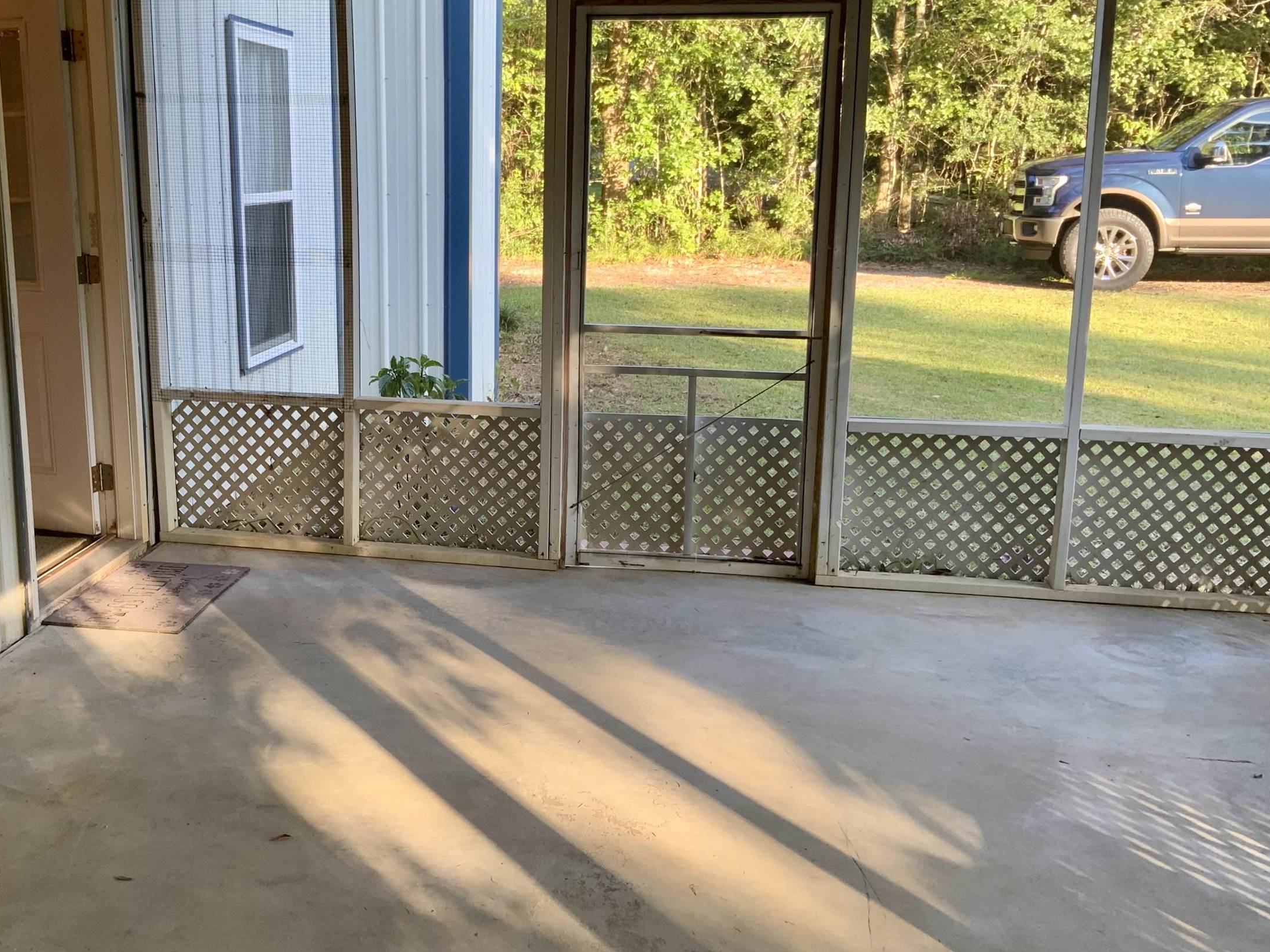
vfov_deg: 35.1
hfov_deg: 45.1
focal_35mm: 41
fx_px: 1504
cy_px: 495
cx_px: 428
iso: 64
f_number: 1.8
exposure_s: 1/120
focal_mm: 3
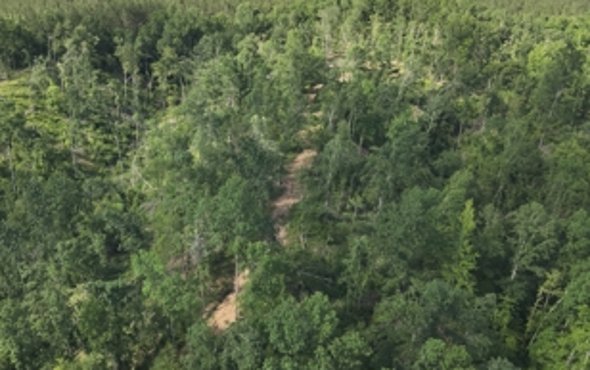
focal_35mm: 33
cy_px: 207
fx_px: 531
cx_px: 241
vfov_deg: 38.3
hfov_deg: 57.7
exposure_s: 1/500
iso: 100
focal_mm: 4.4
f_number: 2.8
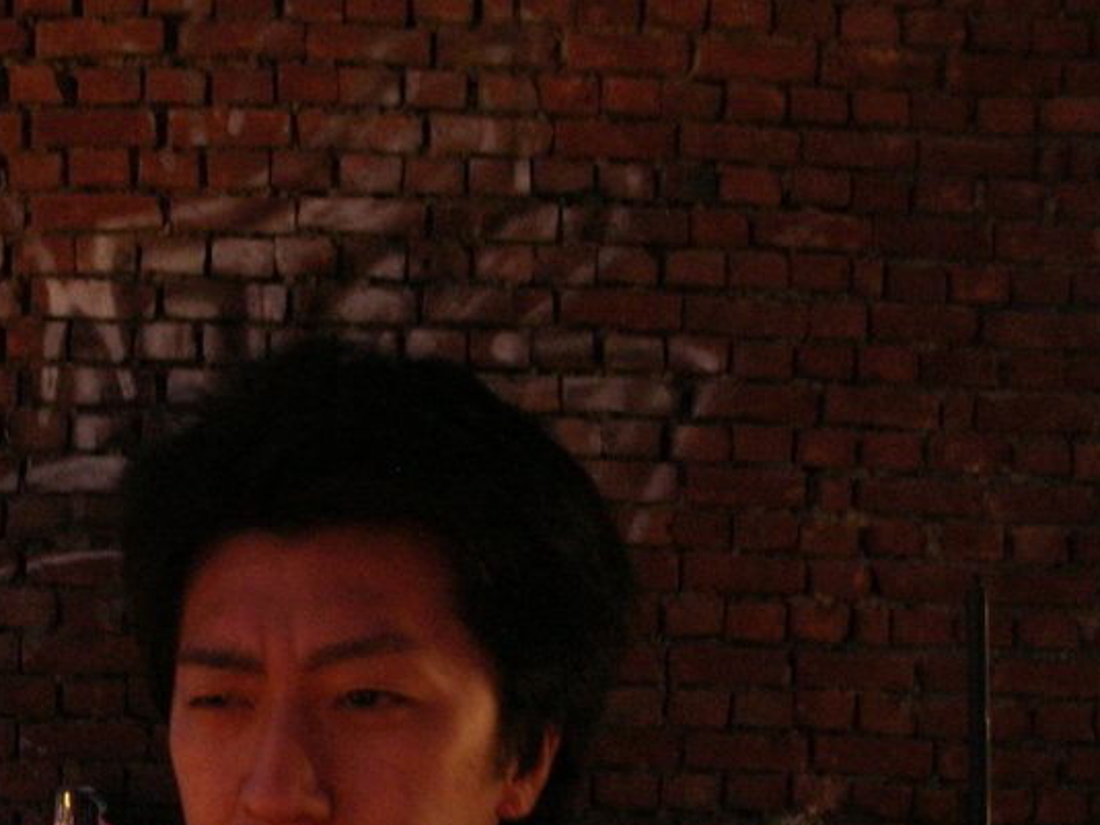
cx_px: 123
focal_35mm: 67
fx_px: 2129
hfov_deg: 28.0
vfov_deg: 21.4
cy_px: 757
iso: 200
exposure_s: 2
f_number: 3
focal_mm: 5.8
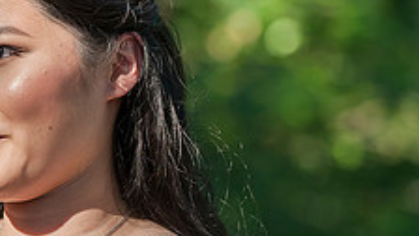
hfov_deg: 6.1
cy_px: 120
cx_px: -84
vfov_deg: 3.4
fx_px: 3922
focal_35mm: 353
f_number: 3.5
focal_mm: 130
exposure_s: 1/2000
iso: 800
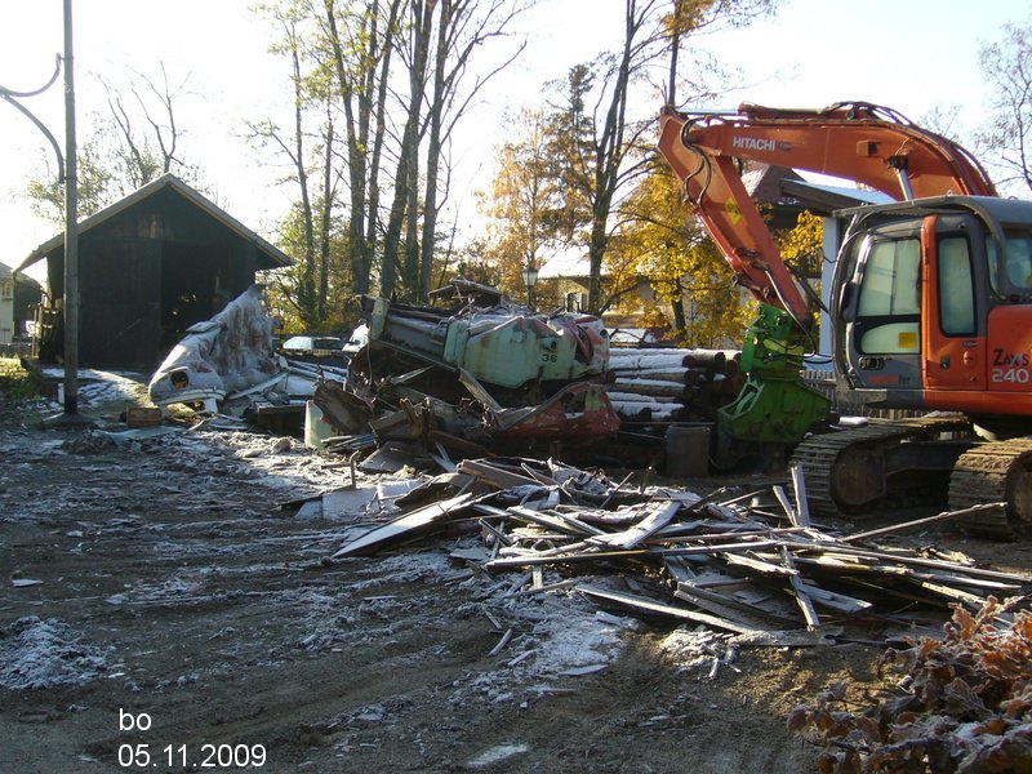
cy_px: 387
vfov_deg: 32.2
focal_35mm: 45
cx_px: 516
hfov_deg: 42.1
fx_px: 1342
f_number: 3.2
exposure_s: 1/250
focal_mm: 7.5
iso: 80
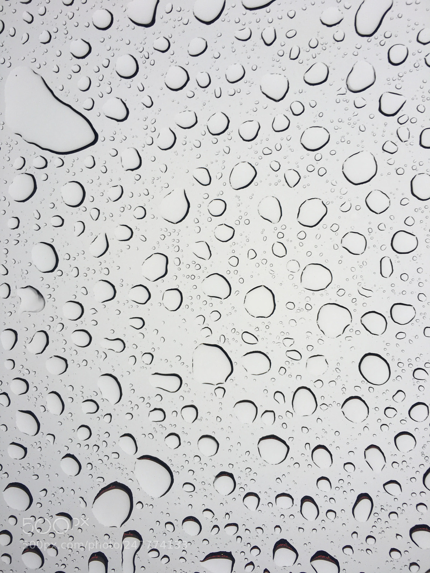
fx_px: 480
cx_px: 215
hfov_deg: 48.2
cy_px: 286
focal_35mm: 29
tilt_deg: +79.4
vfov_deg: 61.7
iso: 25
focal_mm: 4.15
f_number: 2.2
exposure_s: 1/60
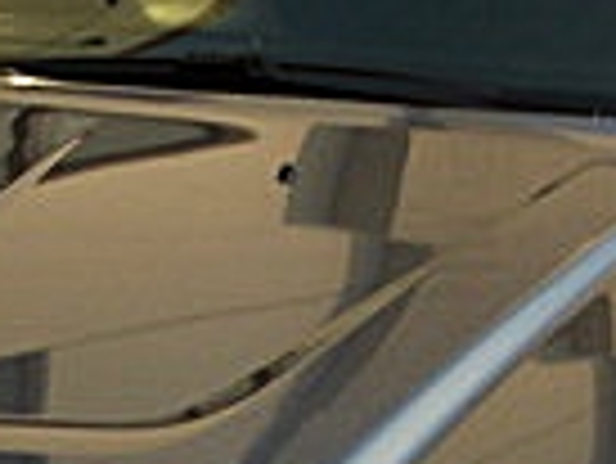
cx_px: 121
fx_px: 2992
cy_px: 532
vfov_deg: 8.8
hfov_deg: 11.7
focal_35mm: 168
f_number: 2.8
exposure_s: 1/125
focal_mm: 6.3
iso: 50
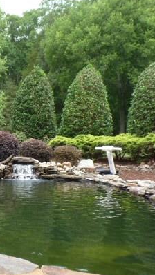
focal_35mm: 42
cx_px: -17
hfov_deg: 26.1
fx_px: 307
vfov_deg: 48.1
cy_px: 164
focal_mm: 4.3
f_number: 3.3
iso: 100
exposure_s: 1/200
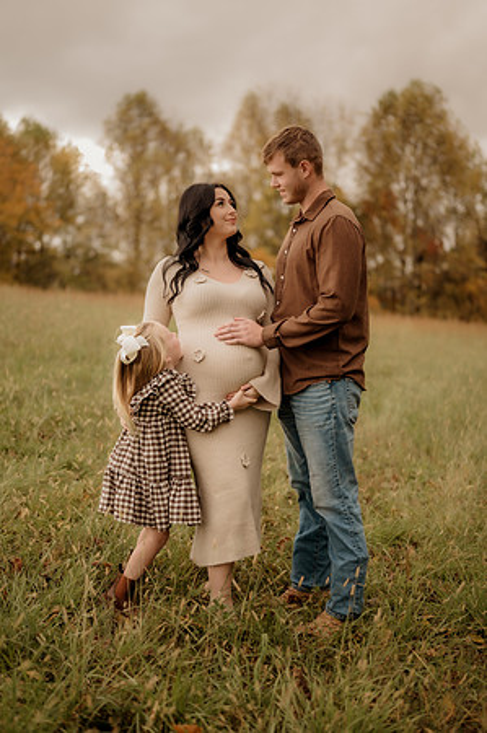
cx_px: 244
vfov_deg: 39.6
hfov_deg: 26.9
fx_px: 1017
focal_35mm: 50
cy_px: 366
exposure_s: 1/320
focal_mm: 50
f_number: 1.8
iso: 200
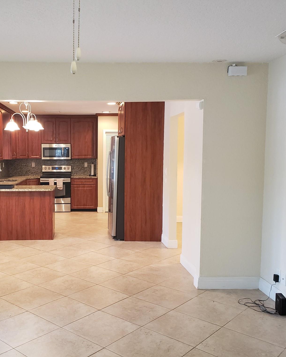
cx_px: 79
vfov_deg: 52.8
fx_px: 360
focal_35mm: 34
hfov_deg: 42.3
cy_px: 178
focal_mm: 4.3
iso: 250
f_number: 2.4
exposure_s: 1/20
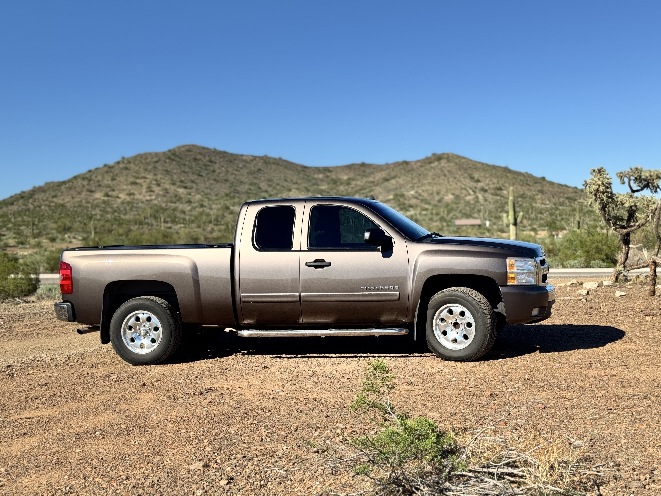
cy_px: 248
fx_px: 917
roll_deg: +0.5
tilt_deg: -0.2
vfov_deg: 30.3
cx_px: 330
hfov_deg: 39.7
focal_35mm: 48
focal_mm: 6.76
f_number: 1.78
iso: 64
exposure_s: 1/3610
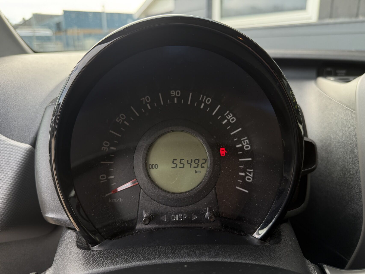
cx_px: 182
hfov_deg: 71.6
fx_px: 253
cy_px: 137
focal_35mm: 24
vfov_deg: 56.8
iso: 100
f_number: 1.78
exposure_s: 1/279
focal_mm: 6.76
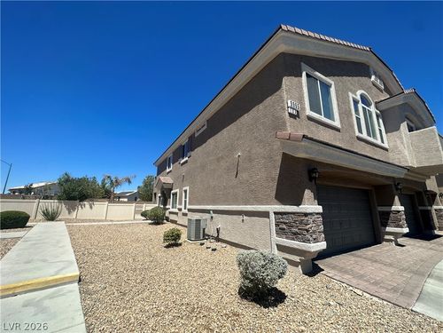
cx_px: 222
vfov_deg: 85.7
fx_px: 179
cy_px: 166
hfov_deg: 102.1
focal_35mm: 14
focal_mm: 2.22
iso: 50
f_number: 2.2
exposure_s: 1/2451
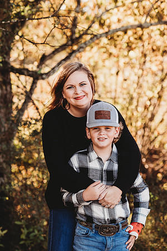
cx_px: 84
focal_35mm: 85
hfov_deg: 16.1
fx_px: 591
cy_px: 126
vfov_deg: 23.9
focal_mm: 85
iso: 160
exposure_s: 1/250
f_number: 2.8
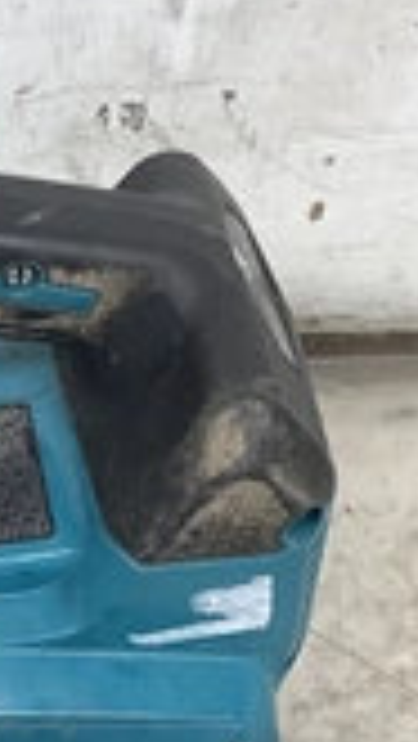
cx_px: -211
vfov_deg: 25.6
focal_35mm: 82
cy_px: 540
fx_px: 1613
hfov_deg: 13.8
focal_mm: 3.3
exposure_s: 1/60
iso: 64
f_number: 2.4
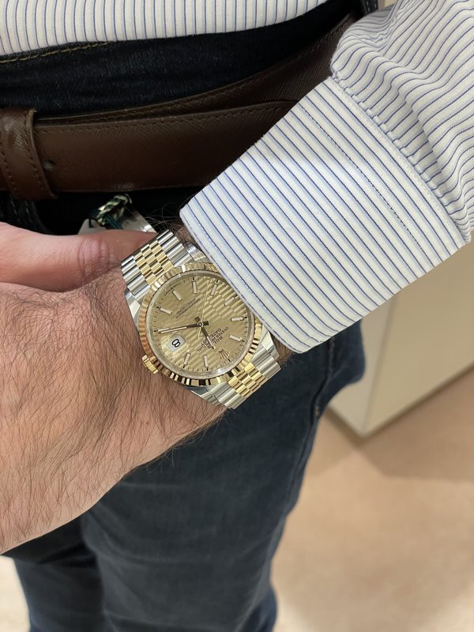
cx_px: 237
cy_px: 316
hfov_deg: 28.0
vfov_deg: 36.8
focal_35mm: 52
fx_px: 949
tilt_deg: -45.8
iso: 125
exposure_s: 1/50
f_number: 2
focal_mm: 6
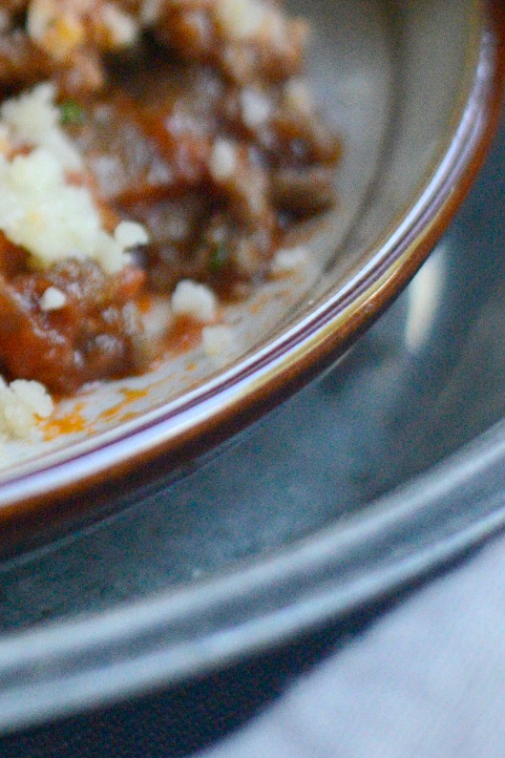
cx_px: -501
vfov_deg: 9.8
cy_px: 129
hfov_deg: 6.4
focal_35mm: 209
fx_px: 4399
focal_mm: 50
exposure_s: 1/1250
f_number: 2.8
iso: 3200
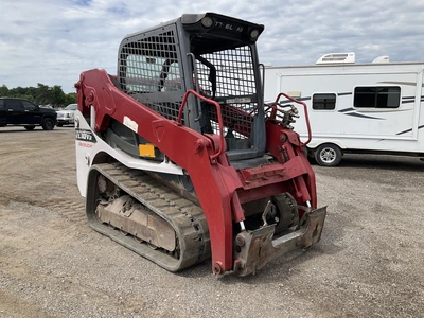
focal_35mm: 29
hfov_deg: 61.7
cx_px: 212
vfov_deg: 48.2
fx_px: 355
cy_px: 159
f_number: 1.8
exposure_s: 1/1984
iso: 25
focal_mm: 3
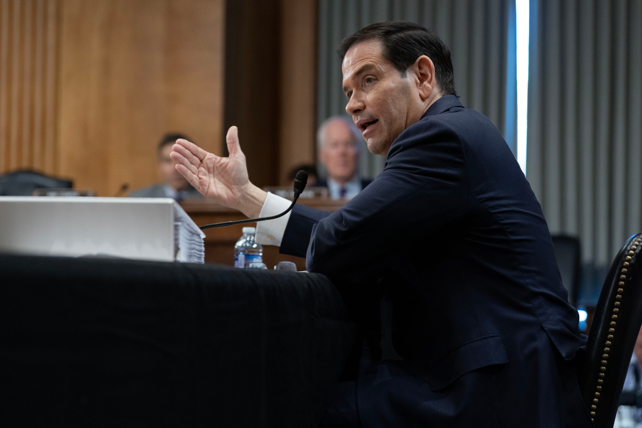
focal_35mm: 80
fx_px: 1426
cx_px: 321
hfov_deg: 25.4
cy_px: 214
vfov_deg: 17.1
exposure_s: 1/320
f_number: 3.2
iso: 2500
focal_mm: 80
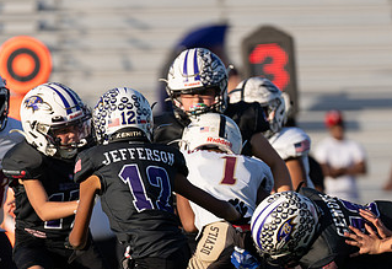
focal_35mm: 641
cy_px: 222
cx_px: 127
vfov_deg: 2.2
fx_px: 7044
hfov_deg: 3.2
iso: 100
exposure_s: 1/1600
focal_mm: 200
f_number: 2.8
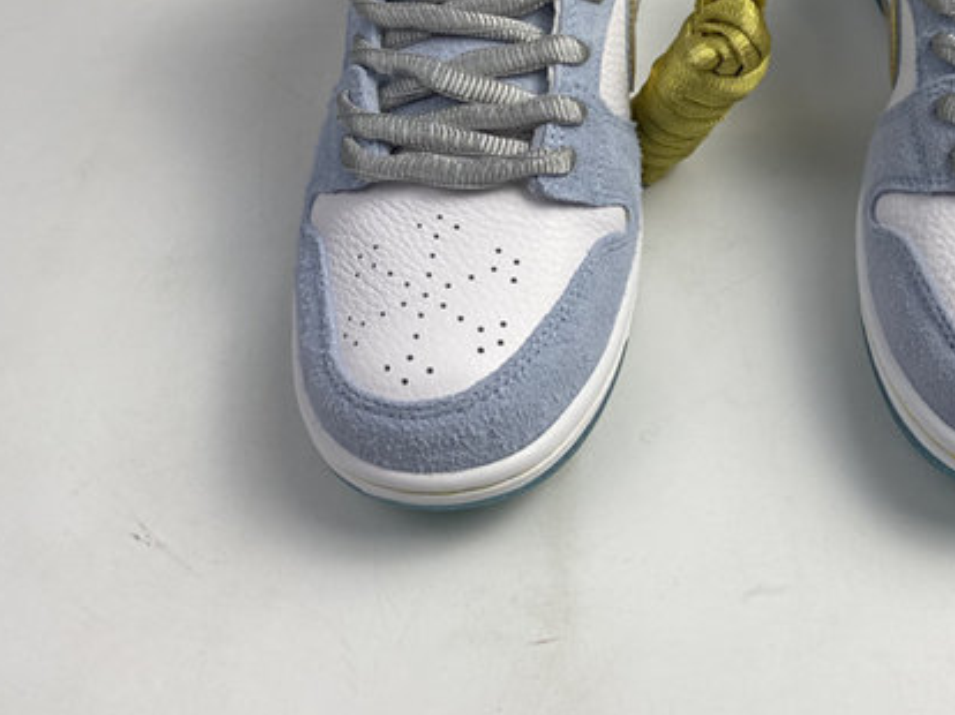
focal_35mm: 44
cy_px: 123
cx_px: 757
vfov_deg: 31.8
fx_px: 1213
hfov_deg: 41.2
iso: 32
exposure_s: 1/115
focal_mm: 4.25
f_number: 1.8
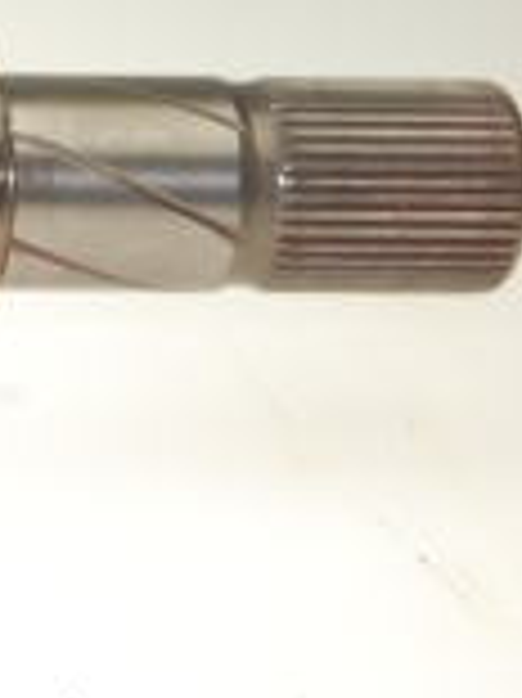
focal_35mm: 389
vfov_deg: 5.1
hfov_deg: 3.8
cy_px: 162
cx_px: -616
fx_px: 7832
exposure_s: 1/400
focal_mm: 70
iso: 400
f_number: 5.6
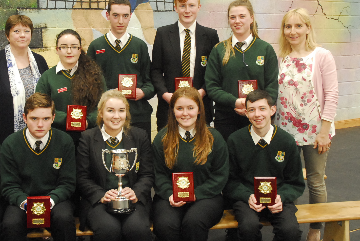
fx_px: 491
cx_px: 124
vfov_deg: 27.6
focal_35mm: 49
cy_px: 99
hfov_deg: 39.9
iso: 1600
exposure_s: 1/60
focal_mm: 24
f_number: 7.1
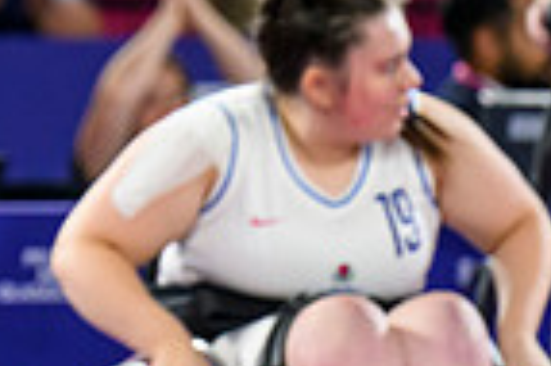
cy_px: 254
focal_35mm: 711
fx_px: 10870
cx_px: -193
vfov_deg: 1.9
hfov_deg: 2.9
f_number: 3.2
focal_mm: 140
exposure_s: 1/1600
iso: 2500
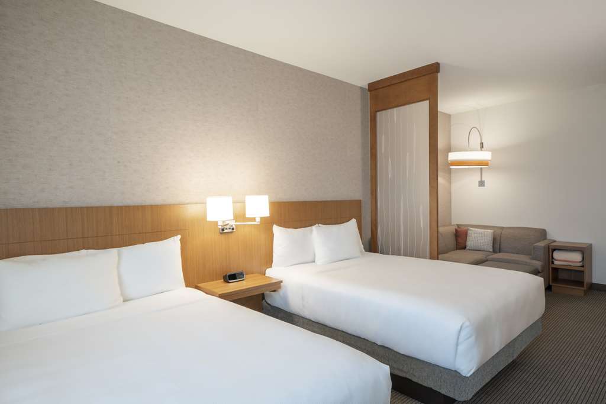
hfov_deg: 84.0
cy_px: 202
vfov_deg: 61.9
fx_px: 337
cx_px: 303
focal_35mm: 20
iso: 100
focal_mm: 20
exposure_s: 1.5
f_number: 16
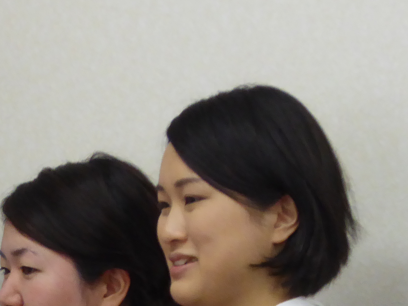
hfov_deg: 3.8
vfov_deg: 2.9
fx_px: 6118
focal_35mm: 519
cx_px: -143
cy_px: 377
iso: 400
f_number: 5.4
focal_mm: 27.1
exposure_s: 1/50
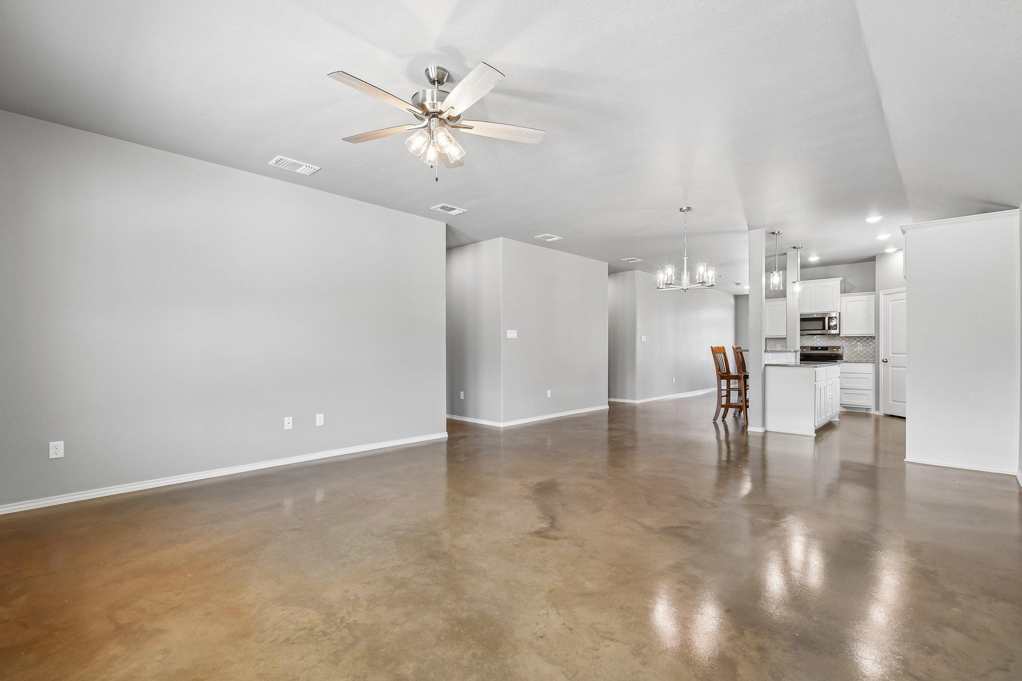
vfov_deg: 77.3
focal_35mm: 15
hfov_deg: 100.4
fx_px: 426
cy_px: 340
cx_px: 511
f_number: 8
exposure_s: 1/20
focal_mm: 10
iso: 400
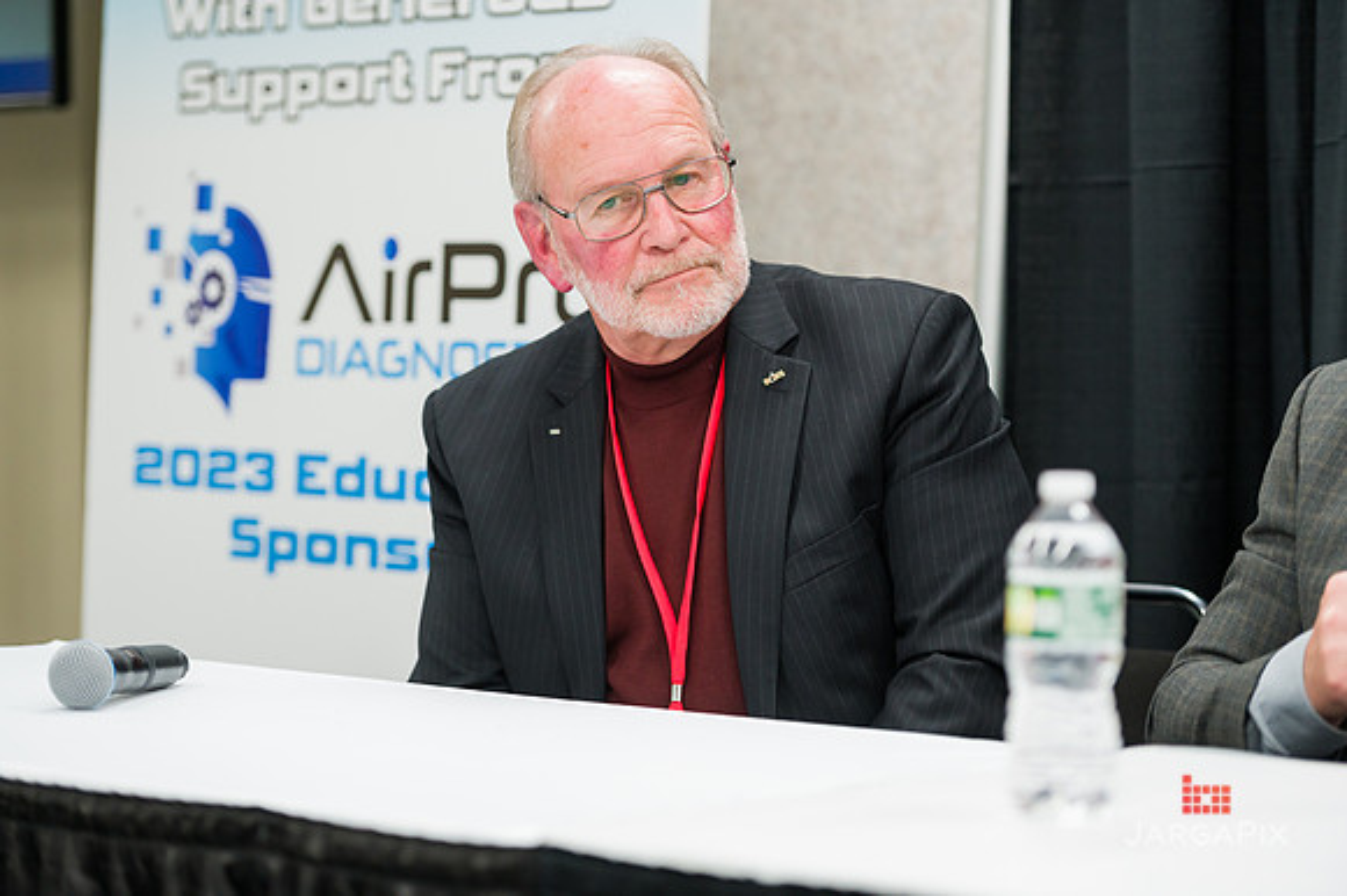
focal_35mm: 112
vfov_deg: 12.2
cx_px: 674
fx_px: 4188
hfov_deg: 18.3
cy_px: 448
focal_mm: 112
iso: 1600
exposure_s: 1/250
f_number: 3.2
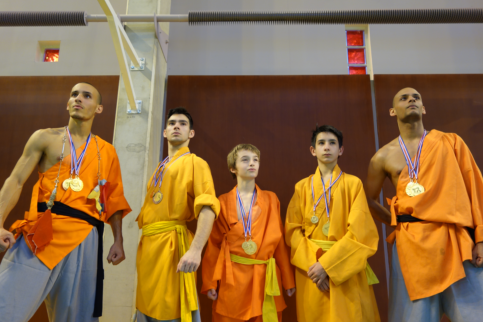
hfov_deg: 61.9
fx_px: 402
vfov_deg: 43.6
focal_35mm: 30
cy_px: 165
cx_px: 241
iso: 125
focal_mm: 10.63
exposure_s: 1/60
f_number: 2
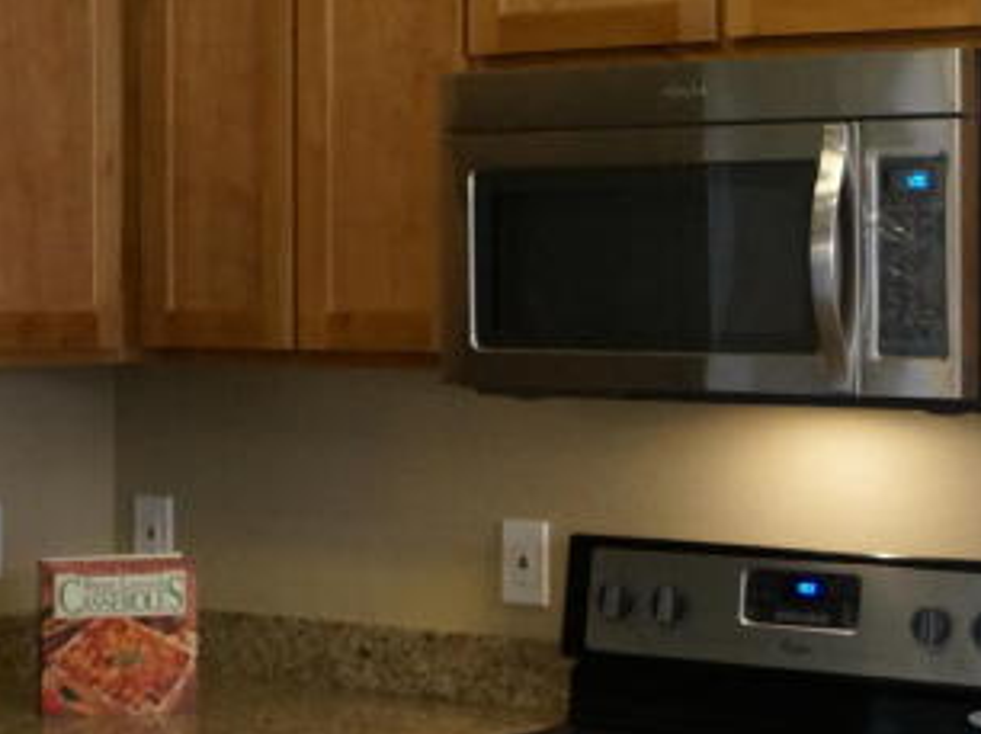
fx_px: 2775
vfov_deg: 15.1
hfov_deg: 19.8
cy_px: 381
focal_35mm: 98
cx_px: 151
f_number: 4
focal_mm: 18
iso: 1600
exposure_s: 1/160
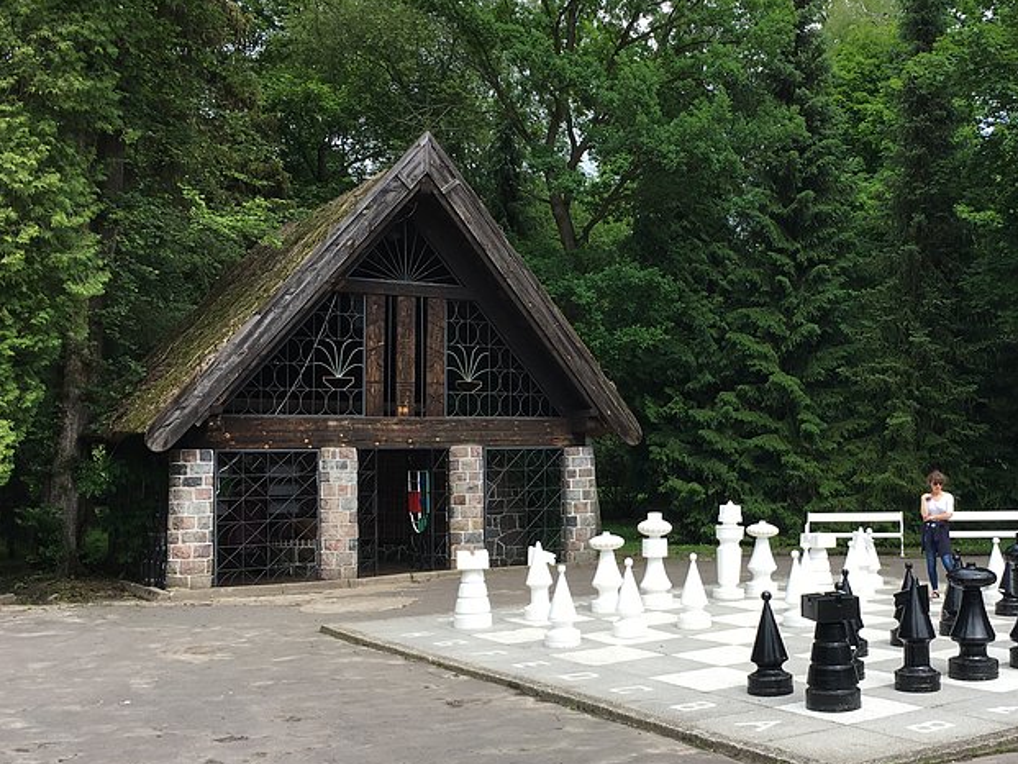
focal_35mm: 42
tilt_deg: +2.4
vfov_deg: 34.3
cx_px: 684
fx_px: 1235
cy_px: 409
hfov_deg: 44.1
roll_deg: +0.0
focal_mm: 4.15
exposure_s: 1/493
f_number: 2.2
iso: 25
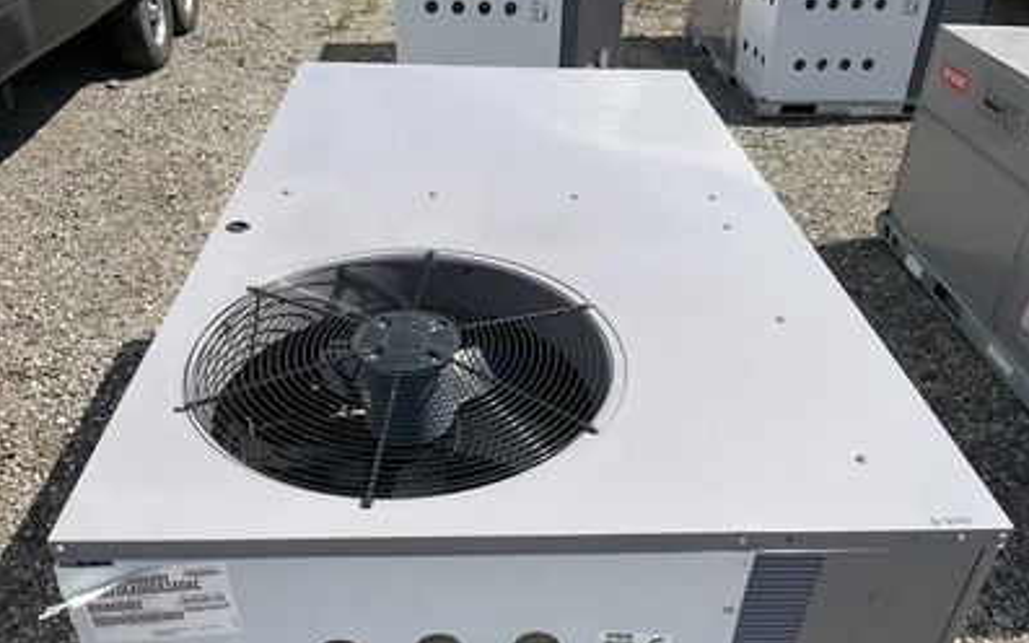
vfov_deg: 40.6
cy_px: 332
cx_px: 516
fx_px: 869
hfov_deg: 61.2
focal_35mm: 31
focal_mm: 3
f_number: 1.8
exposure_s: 1/2227
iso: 25
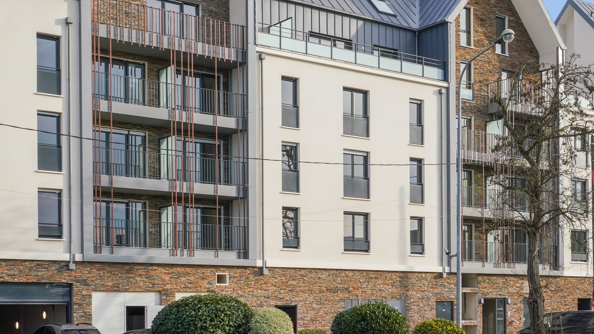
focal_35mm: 58
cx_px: 388
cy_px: 106
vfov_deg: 20.6
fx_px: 914
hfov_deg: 35.7
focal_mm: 35
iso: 250
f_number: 11
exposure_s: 1/200
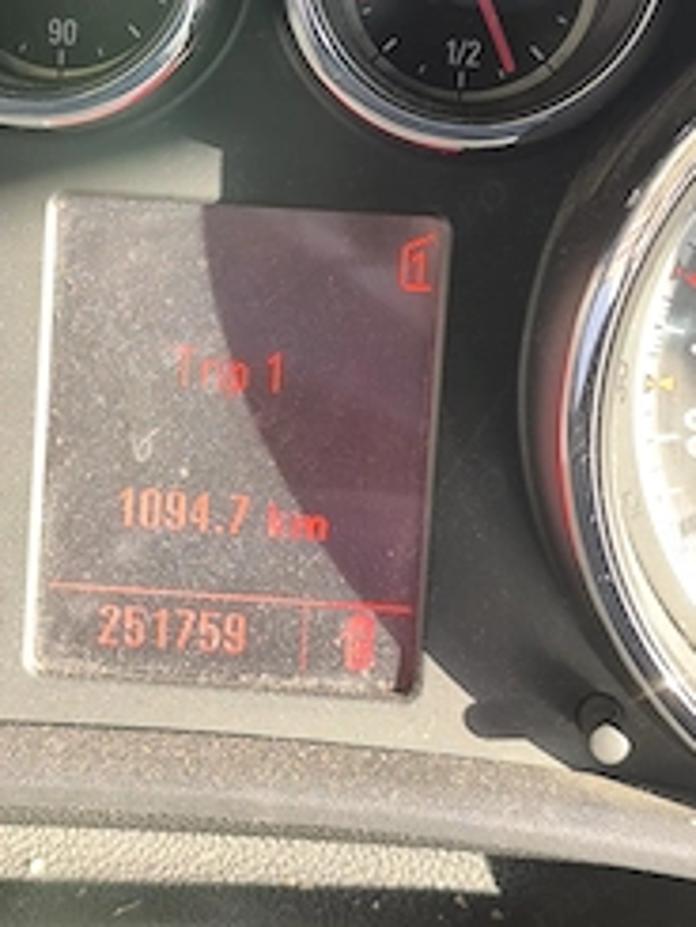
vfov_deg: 25.9
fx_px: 2009
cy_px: 329
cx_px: 253
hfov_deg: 19.6
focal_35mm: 75
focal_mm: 6.14
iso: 320
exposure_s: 1/100
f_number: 1.65
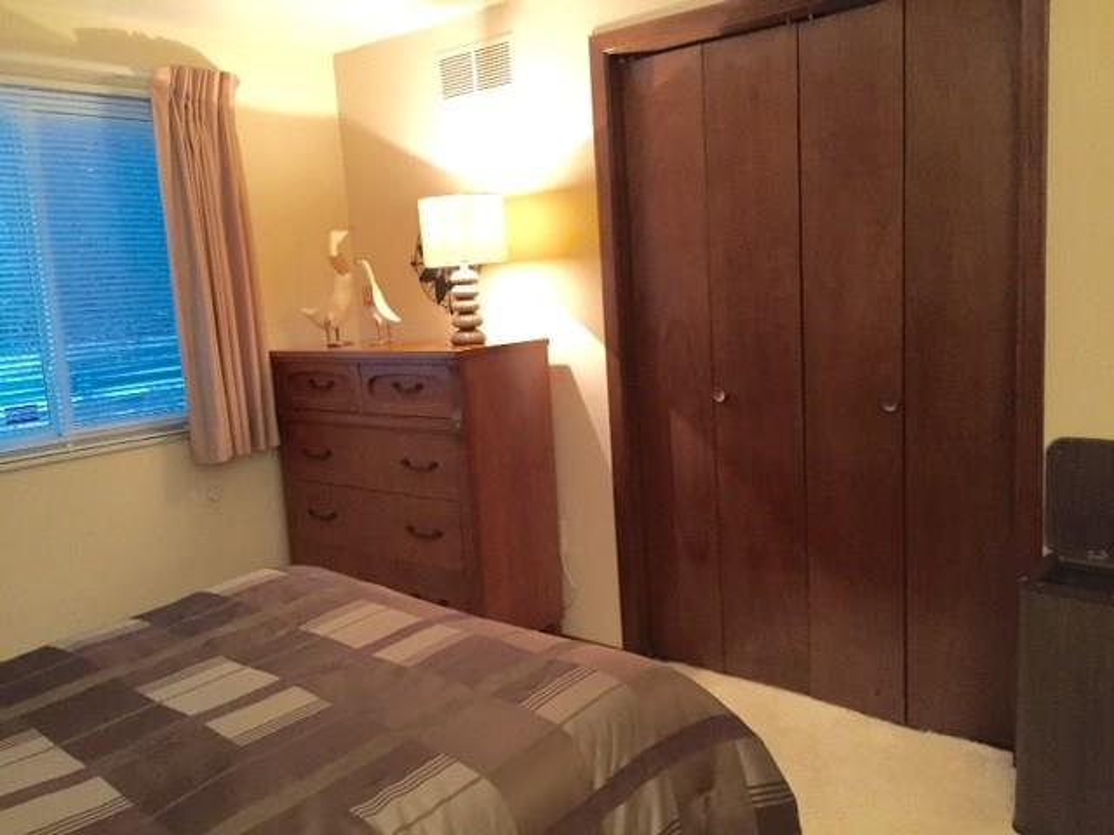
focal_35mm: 29
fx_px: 933
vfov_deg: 48.2
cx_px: 557
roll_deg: +3.3
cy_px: 418
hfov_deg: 61.7
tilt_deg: -10.8
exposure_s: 1/20
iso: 250
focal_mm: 4.15
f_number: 2.2
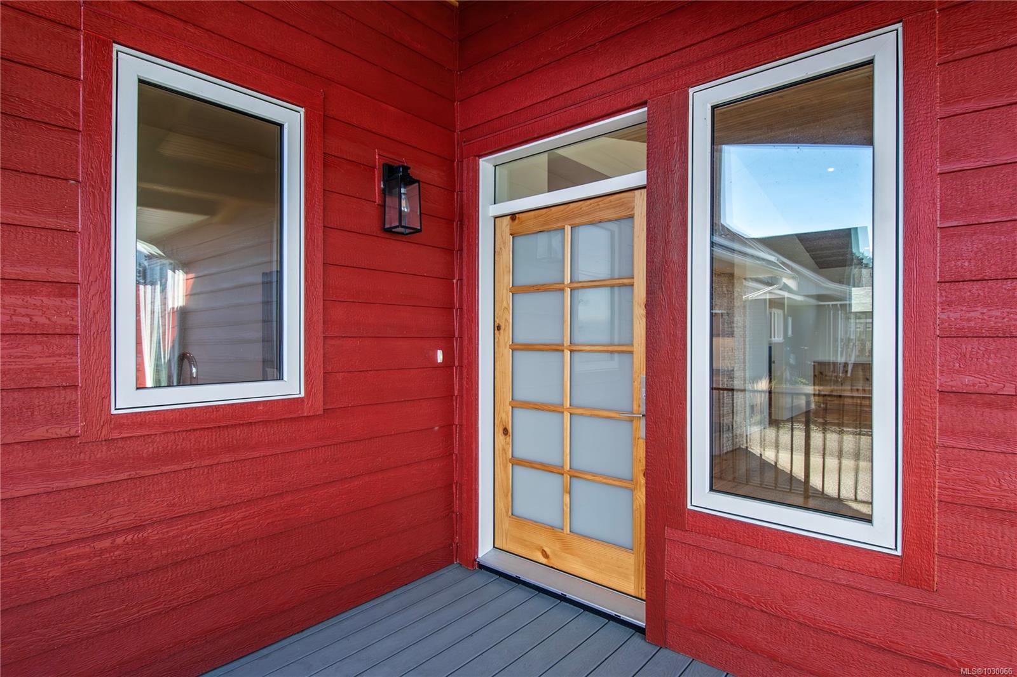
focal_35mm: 18
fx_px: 508
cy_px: 338
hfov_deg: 90.0
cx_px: 508
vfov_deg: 67.4
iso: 250
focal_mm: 12
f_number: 8
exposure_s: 1/250
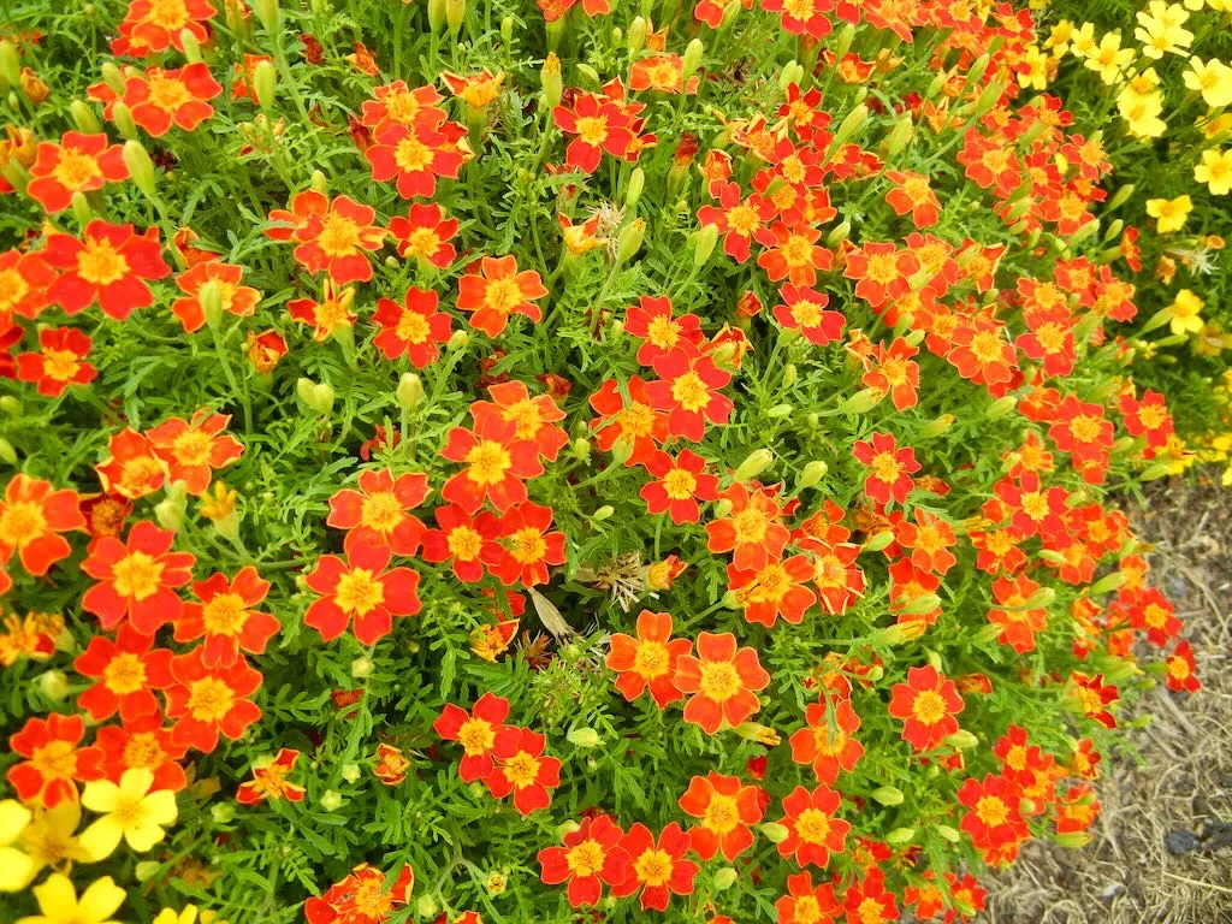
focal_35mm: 30
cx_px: 616
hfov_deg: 60.0
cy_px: 462
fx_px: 1068
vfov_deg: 46.8
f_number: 3.5
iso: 160
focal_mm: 5.4
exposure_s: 1/230
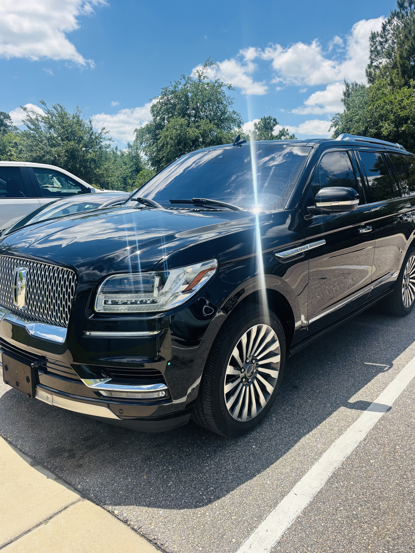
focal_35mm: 27
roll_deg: +0.0
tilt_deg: -12.8
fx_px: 432
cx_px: 209
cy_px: 283
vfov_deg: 65.3
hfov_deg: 51.4
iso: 50
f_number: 1.6
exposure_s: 1/2710
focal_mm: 5.96
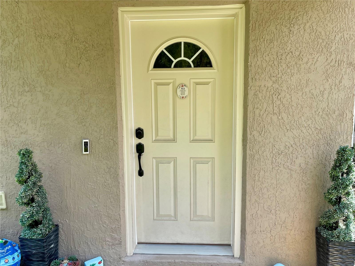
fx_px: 256
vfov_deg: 54.9
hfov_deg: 69.4
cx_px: 178
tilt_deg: -7.3
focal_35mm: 25
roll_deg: +0.9
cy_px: 133
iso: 32
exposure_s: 1/801
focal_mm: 5.1
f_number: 1.6
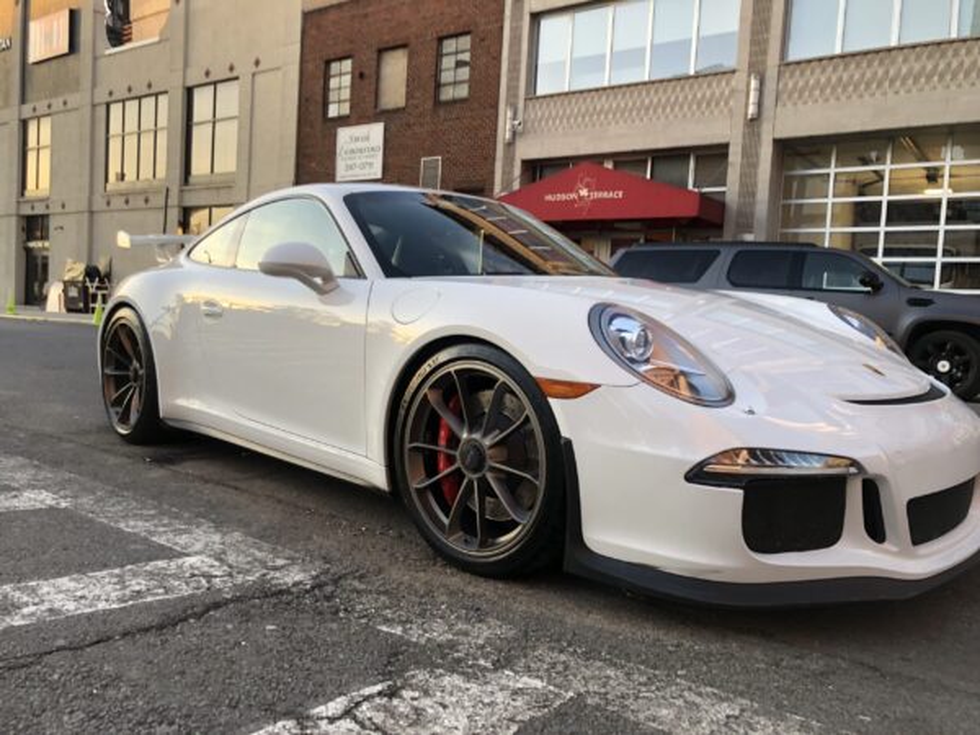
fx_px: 793
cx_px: 490
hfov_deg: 63.4
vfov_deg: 49.7
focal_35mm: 28
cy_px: 368
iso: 50
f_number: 1.8
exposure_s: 1/120
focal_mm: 4
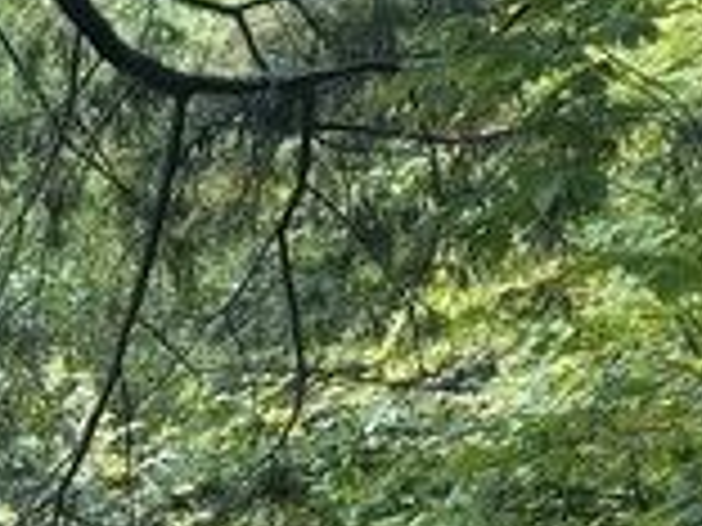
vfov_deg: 9.8
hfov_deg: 13.5
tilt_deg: -14.0
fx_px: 2697
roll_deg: -0.1
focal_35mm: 133
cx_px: -490
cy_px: 1277
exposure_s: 1/331
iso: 50
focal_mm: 5.96
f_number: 1.6
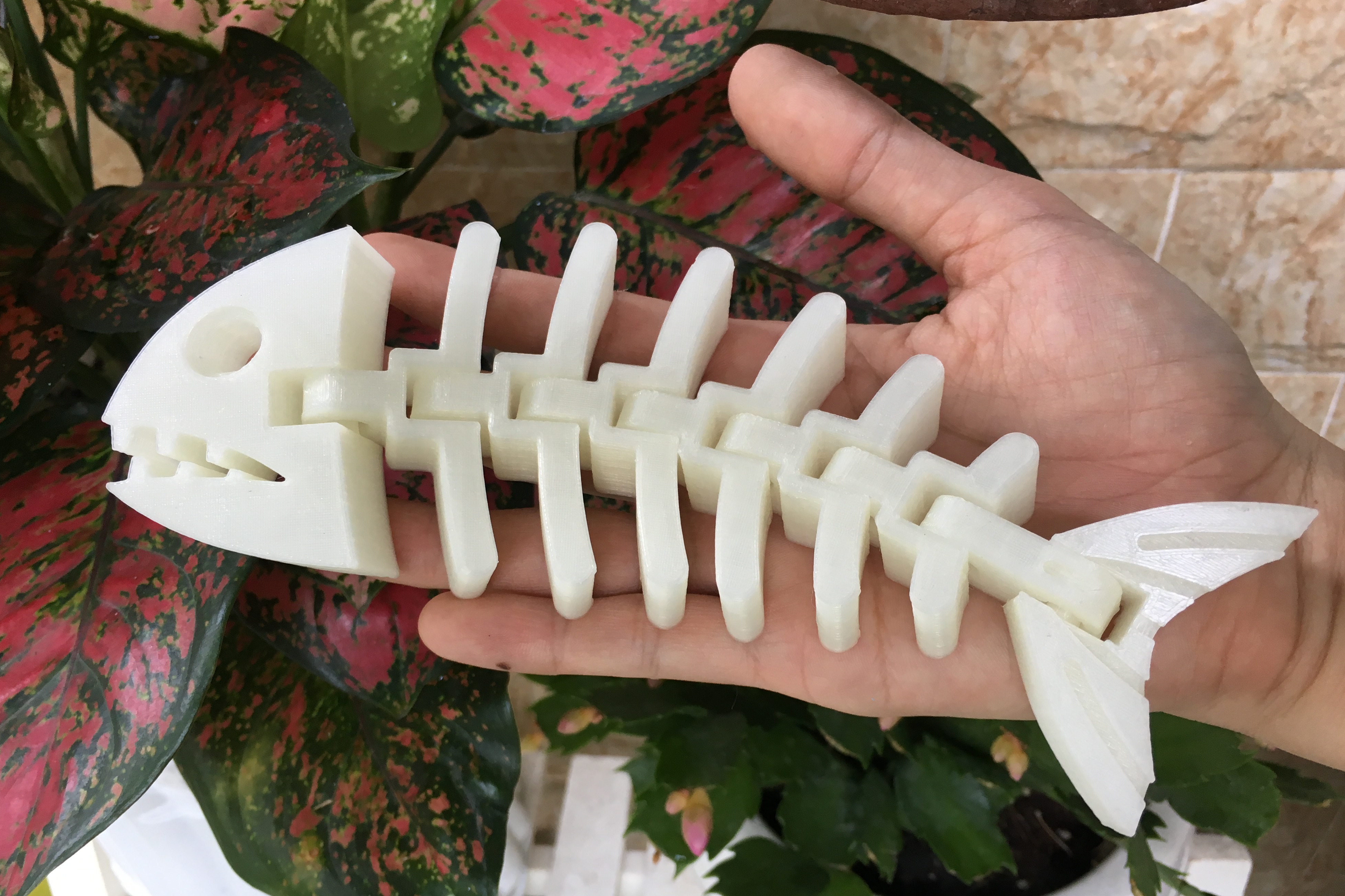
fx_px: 1158
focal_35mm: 31
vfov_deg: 42.3
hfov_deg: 60.3
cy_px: 488
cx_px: 681
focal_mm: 4.15
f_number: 2.2
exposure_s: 1/33
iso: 25
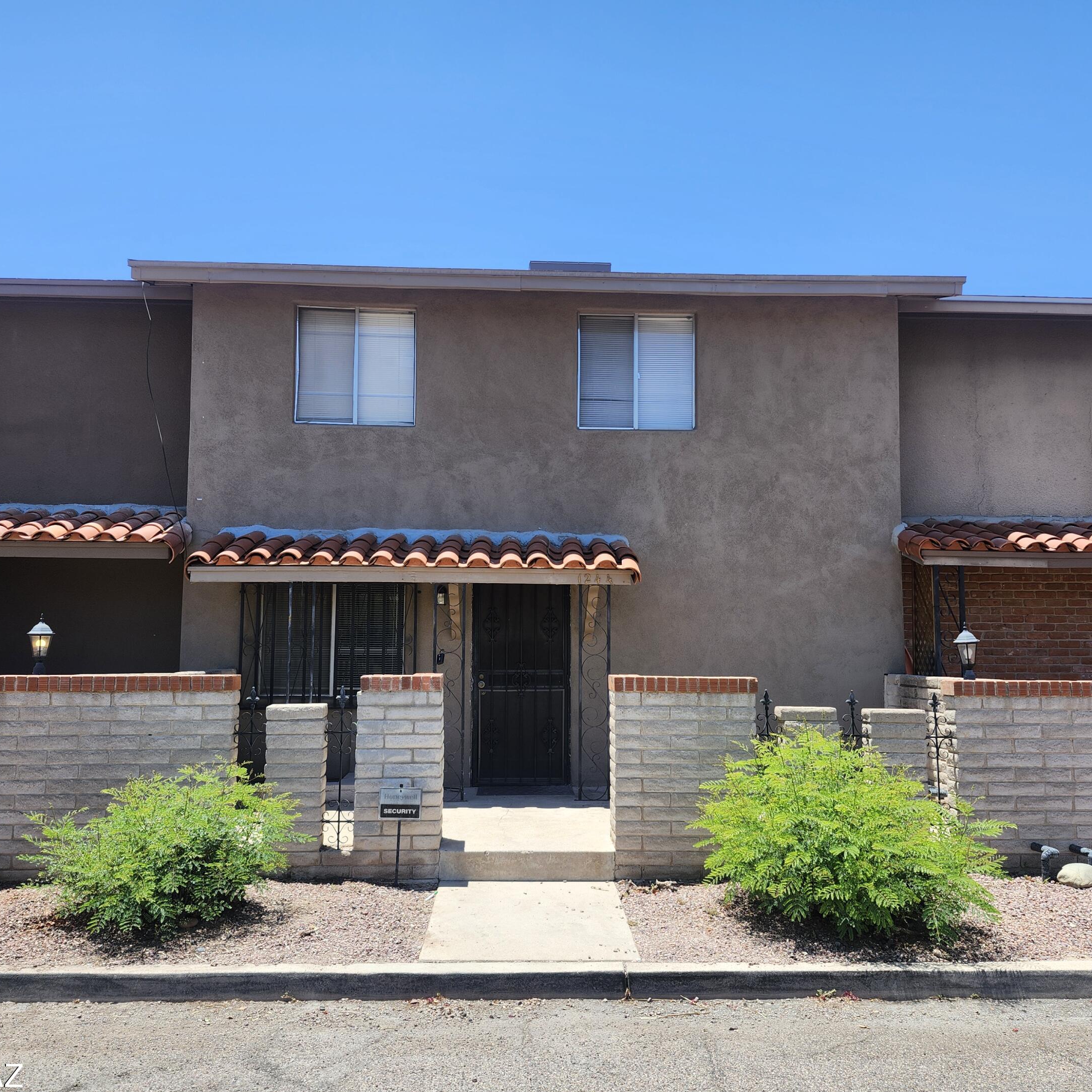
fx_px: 999
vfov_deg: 57.3
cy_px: 564
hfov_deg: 57.3
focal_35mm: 28
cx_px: 545
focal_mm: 5.54
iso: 25
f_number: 1.8
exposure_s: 1/897
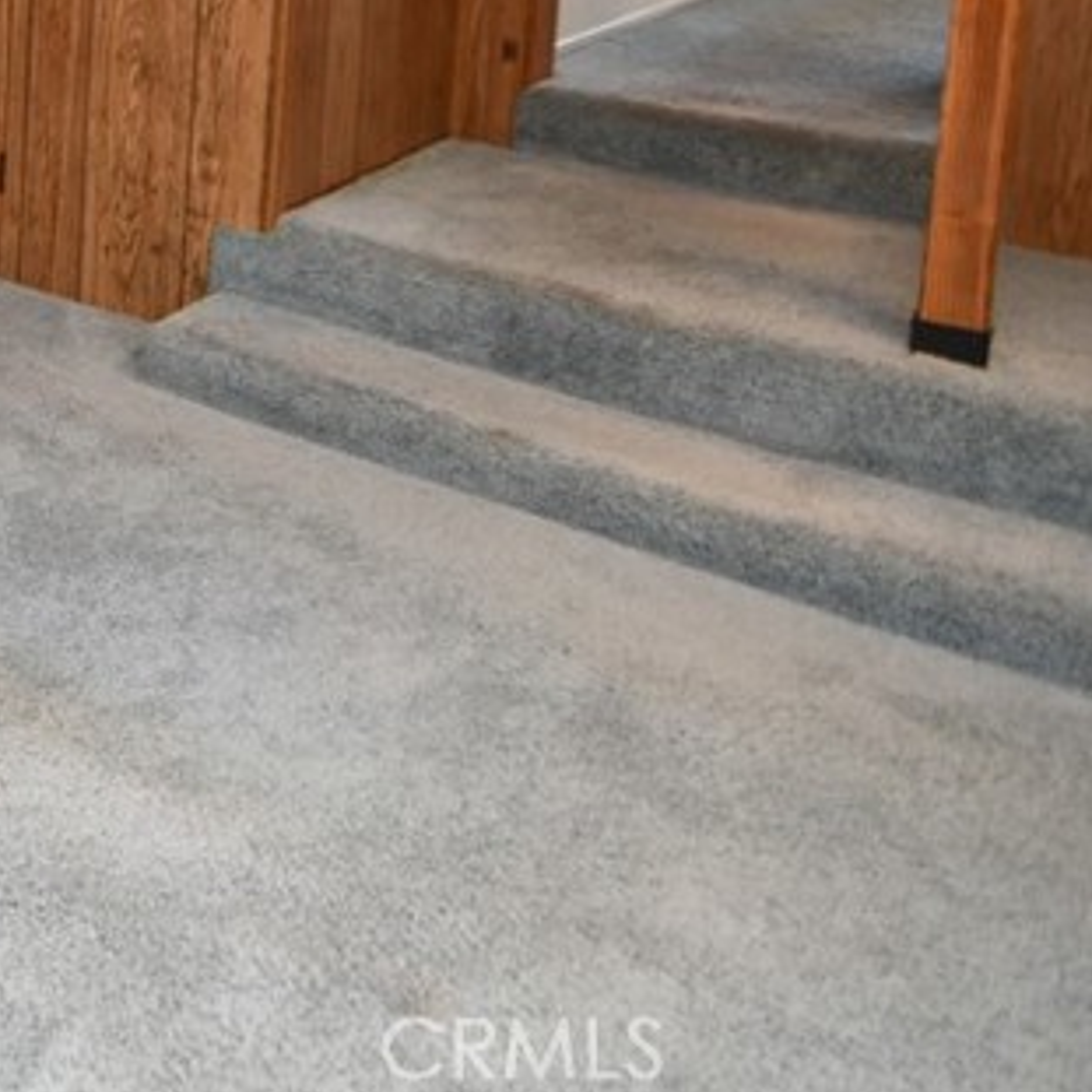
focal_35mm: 42
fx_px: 1499
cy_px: -100
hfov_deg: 27.9
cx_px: -523
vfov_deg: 34.7
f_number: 4
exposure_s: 1/60
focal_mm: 10
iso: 220
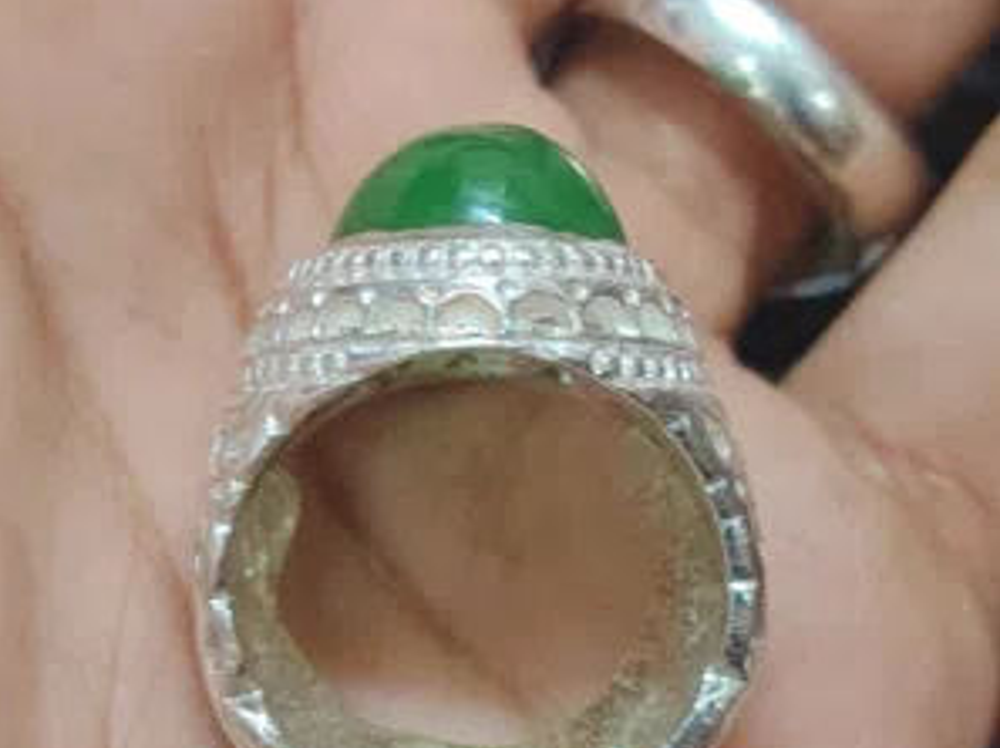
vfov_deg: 16.5
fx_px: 2568
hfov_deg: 22.0
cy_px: 529
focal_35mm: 89
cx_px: 498
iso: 2488
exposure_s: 1/20
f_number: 1.75
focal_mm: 5.25
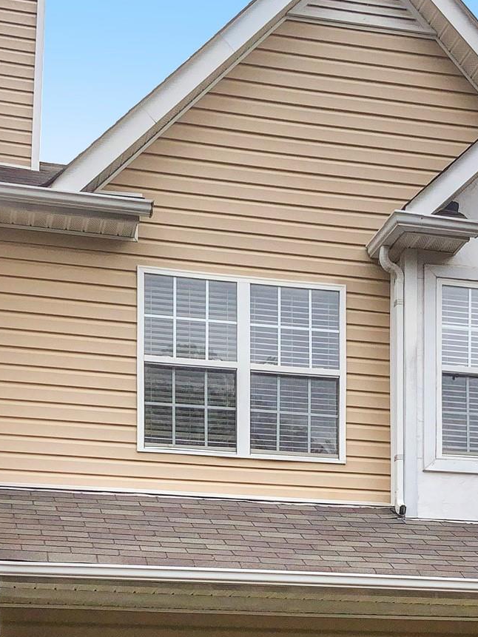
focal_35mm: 69
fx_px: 1270
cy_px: 491
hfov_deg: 21.3
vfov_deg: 27.7
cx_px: 288
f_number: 1.8
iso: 16
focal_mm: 3
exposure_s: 1/900
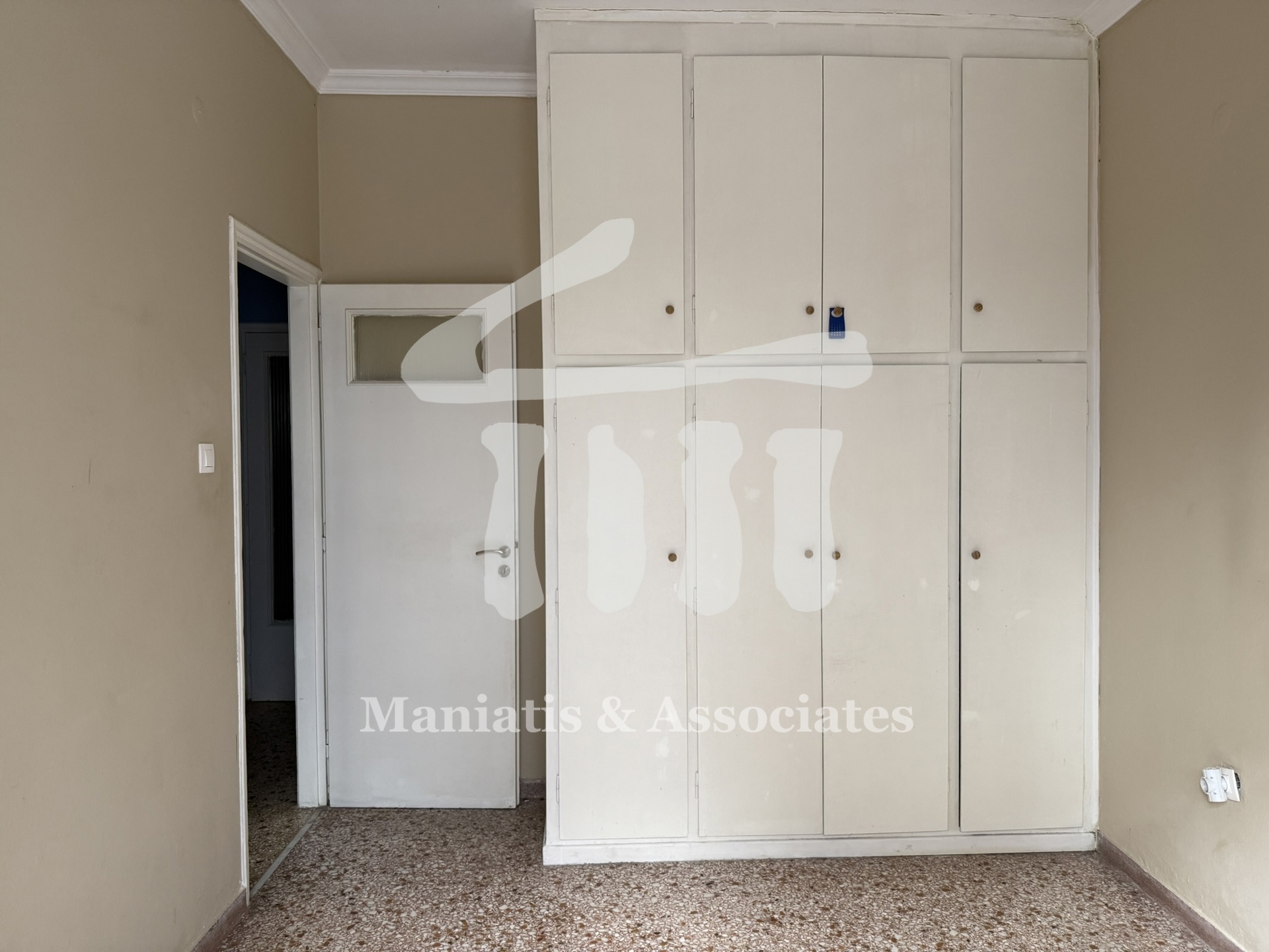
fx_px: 880
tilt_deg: -1.1
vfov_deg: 56.8
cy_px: 476
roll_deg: +0.4
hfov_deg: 71.6
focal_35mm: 24
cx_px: 634
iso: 200
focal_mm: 6.76
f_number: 1.78
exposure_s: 1/93
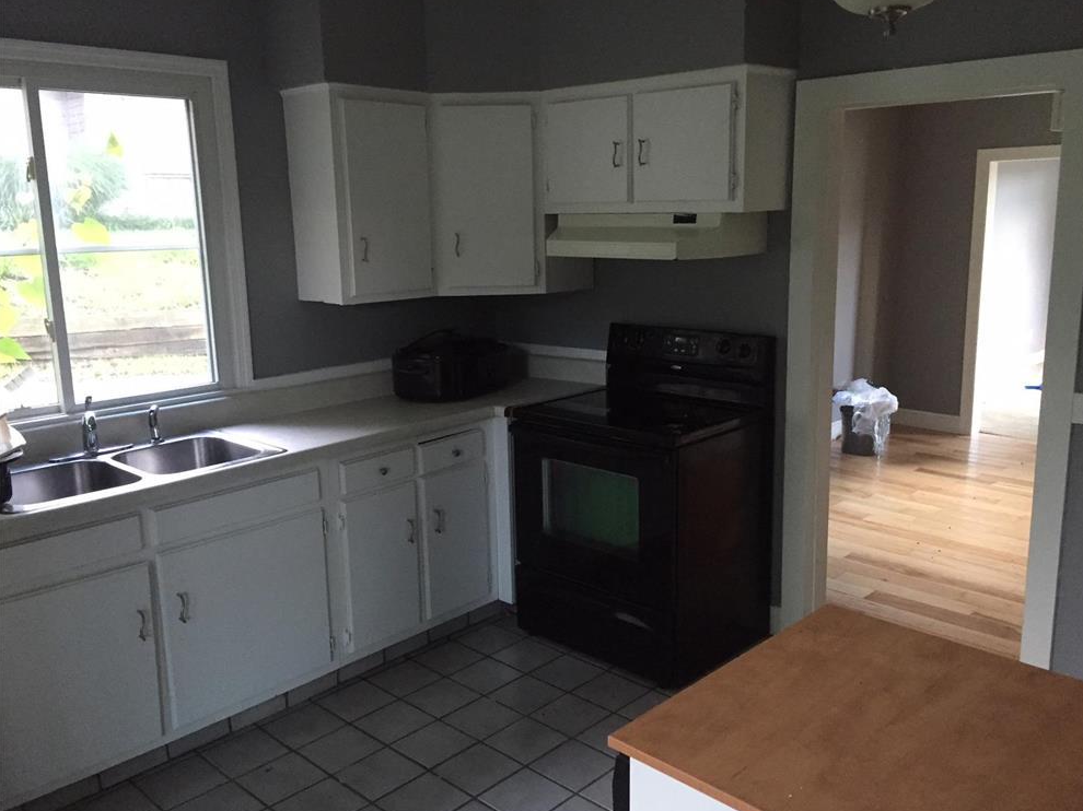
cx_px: 557
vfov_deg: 46.8
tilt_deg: -12.8
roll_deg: -0.6
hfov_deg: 60.0
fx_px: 938
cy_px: 408
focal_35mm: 30
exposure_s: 1/24
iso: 250
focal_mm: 4.15
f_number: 2.2
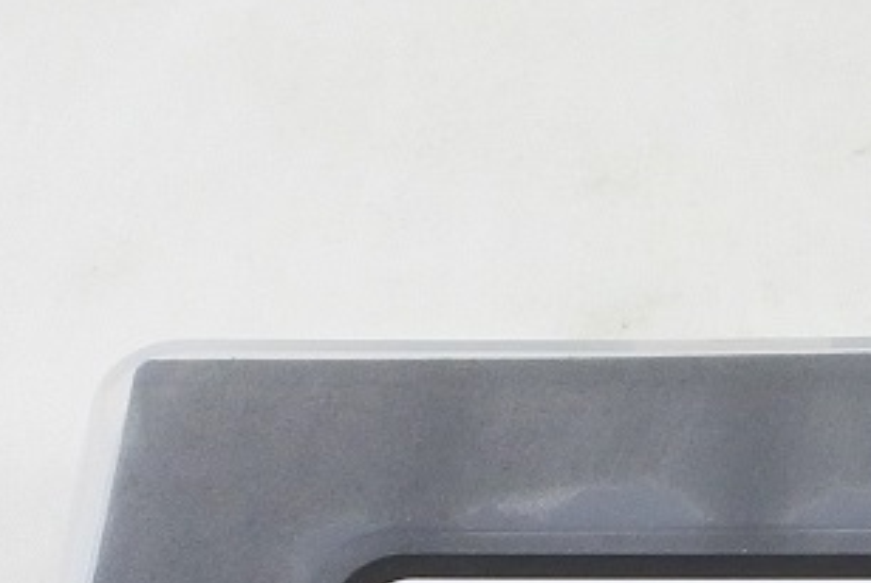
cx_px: 1352
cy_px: 1330
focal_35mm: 138
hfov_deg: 13.8
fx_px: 3342
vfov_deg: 9.1
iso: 400
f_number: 3.5
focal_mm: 10.8
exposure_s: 1/125
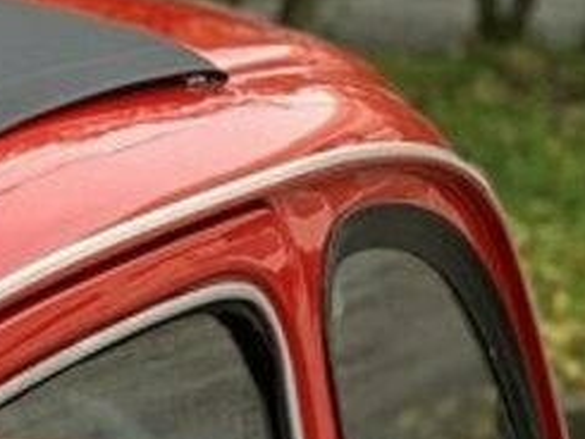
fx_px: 4312
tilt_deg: -13.9
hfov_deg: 7.3
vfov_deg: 5.8
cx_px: -800
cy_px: 575
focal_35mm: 255
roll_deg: +0.1
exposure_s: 1/122
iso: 16
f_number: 2.4
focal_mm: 6
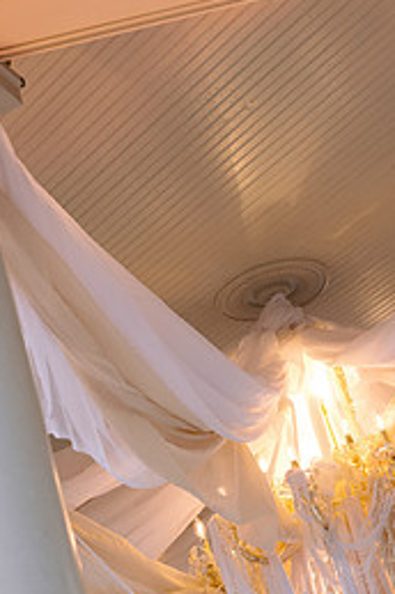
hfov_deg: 15.6
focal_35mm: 87
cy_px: 383
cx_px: 310
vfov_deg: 23.3
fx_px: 1436
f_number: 4
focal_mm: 50
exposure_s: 1/100
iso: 800
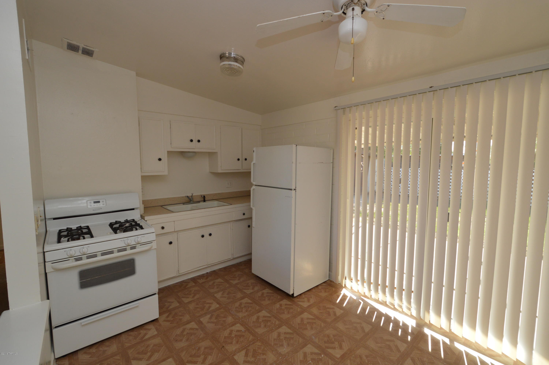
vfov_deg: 77.2
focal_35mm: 15
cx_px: 274
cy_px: 182
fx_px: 229
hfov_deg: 100.4
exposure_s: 1/125
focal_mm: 10
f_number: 5.6
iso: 360
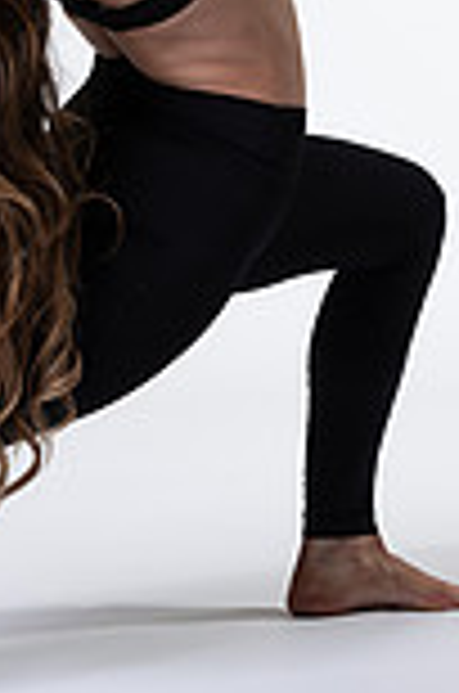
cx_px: 0
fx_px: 4783
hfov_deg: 5.5
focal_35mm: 249
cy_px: -36
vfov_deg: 8.2
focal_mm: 85
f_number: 4
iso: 200
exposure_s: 1/160
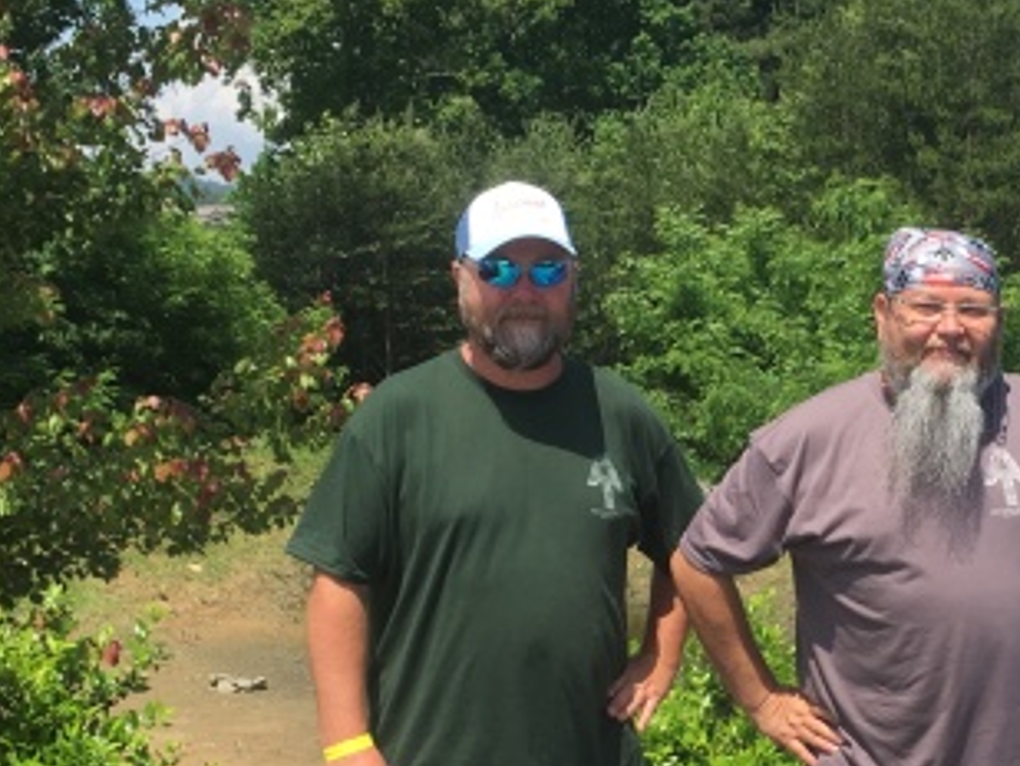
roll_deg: +0.7
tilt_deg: -9.0
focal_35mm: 75
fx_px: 2211
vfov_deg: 19.4
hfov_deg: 25.4
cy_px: 614
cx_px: 845
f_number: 2.2
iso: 25
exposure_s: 1/1026
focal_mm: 4.15
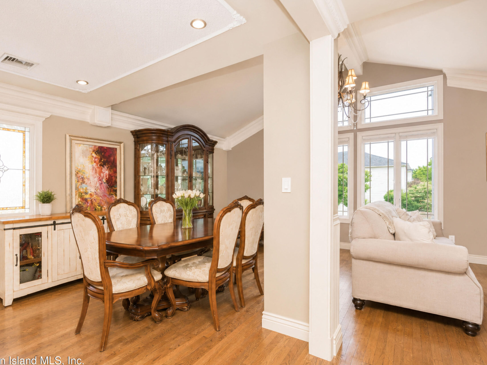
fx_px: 253
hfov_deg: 87.6
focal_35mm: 18
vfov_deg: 71.6
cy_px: 188
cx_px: 224
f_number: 4.5
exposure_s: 1/40
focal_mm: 16
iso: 64
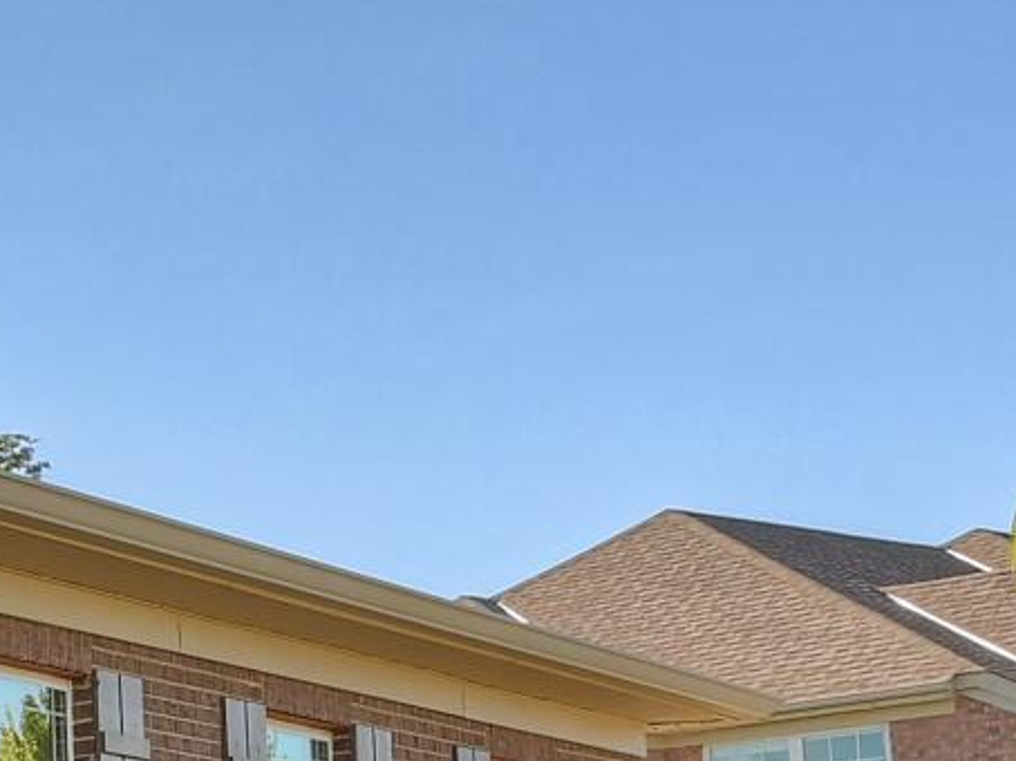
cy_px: 1007
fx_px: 2611
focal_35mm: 89
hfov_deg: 14.2
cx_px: -1475
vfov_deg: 15.7
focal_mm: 14
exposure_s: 1/15
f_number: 9
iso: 100
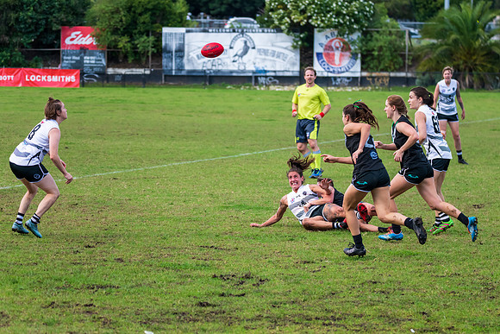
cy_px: 183
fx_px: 2516
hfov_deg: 11.3
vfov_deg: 7.6
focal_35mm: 181
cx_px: 280
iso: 800
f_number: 5.6
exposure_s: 1/1250
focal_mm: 160
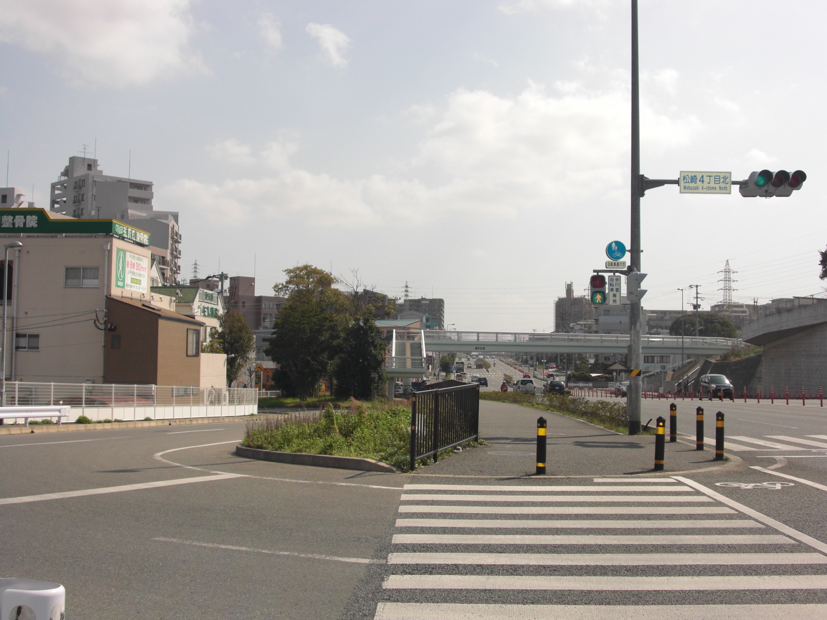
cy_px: 310
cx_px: 414
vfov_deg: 33.6
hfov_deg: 43.9
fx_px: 1027
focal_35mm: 43
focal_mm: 7.6
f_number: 8.7
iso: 50
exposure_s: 1/200
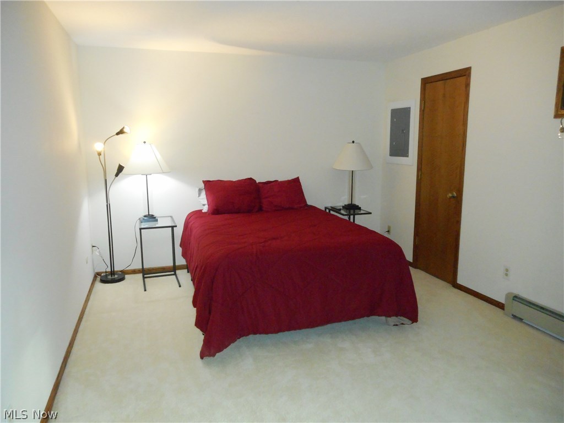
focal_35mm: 25
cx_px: 282
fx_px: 407
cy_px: 212
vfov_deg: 54.9
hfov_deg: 69.4
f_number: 3.7
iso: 450
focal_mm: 4.5
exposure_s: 1/25
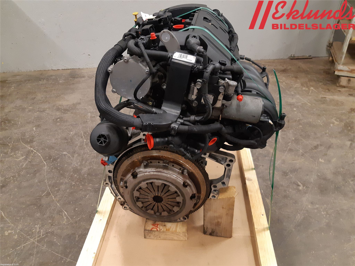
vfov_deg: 53.1
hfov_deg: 67.3
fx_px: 267
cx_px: 178
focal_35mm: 26
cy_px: 133
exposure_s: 1/50
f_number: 1.7
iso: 250
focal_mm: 3.93
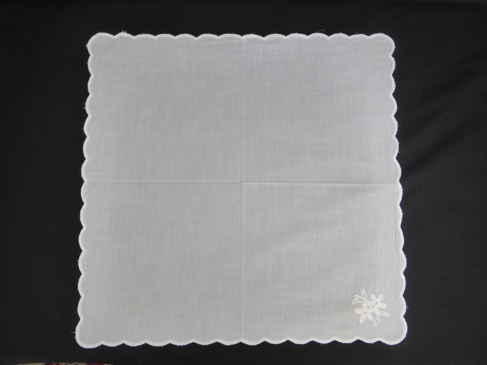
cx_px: 244
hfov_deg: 65.3
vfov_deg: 51.4
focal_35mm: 27
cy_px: 182
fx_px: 380
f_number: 3.4
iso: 160
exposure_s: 1/60
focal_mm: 4.8
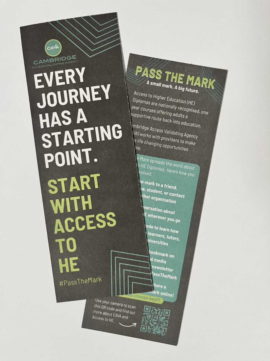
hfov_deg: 53.1
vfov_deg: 67.3
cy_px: 180
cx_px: 135
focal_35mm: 26
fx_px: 270
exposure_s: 1/88
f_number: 1.6
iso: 125
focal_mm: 5.1
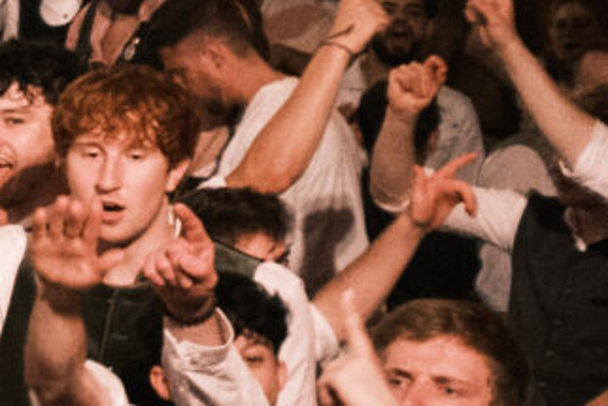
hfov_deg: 6.2
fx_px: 4697
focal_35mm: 278
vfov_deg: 4.9
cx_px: -1752
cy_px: 24
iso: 4000
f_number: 2.8
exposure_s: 1/100
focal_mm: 23
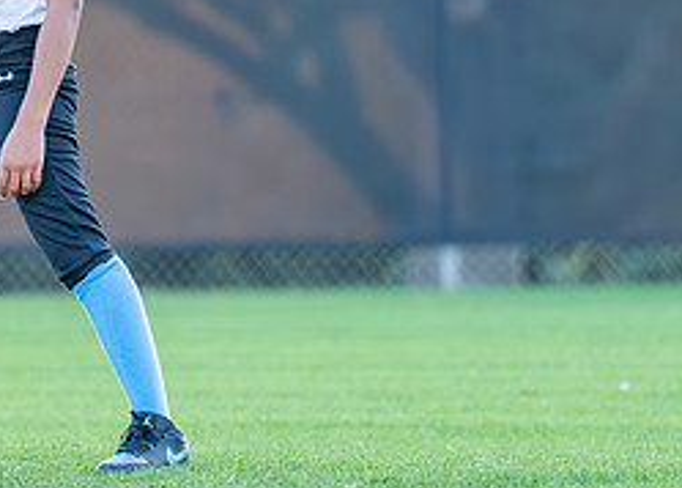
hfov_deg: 2.6
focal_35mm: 784
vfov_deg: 1.8
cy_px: 27
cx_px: -27
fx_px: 15190
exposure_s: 1/500
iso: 400
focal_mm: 200
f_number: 2.8
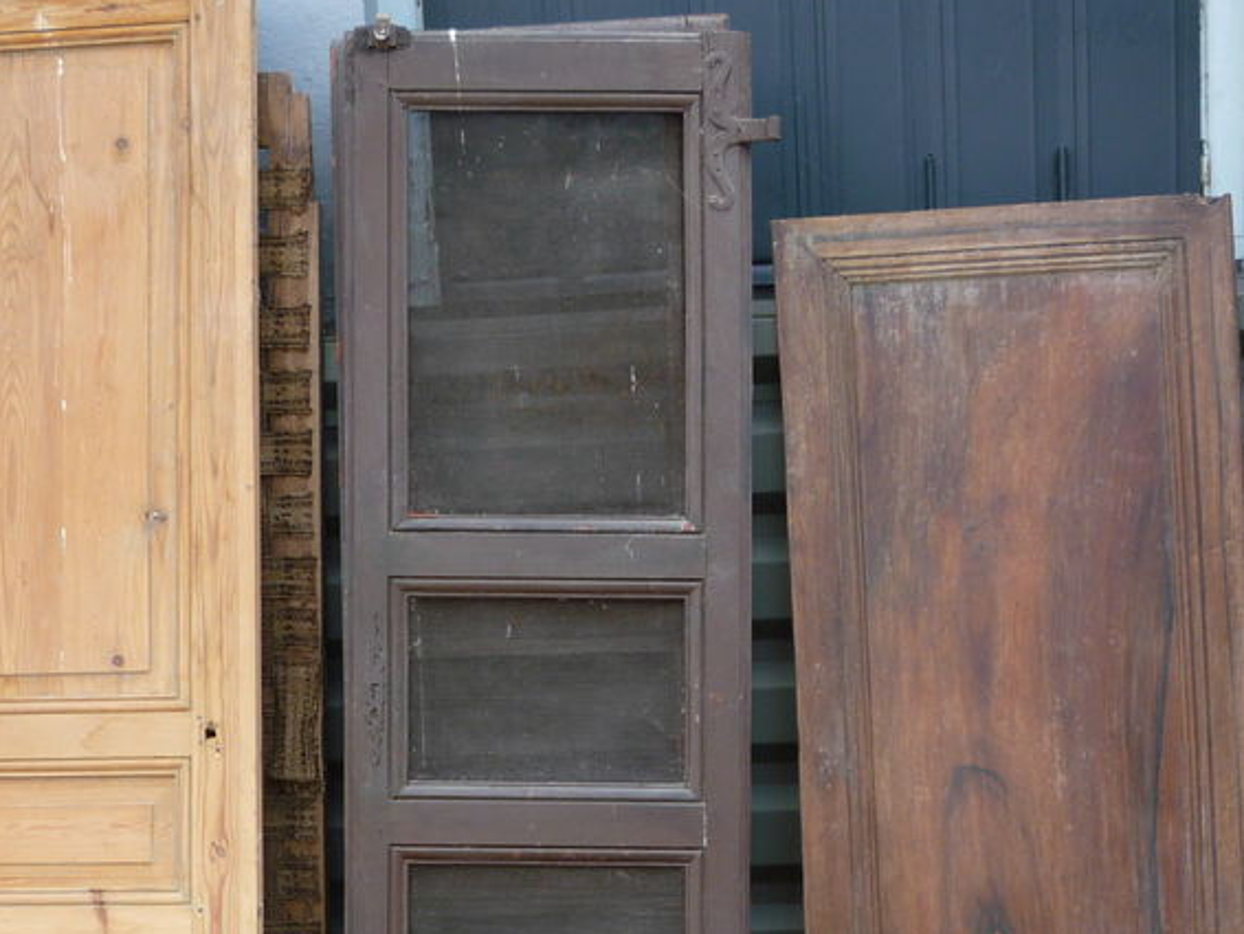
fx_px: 1905
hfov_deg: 36.0
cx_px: 497
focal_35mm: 53
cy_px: 749
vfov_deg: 27.0
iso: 100
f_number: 3.5
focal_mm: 5.2
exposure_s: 1/100
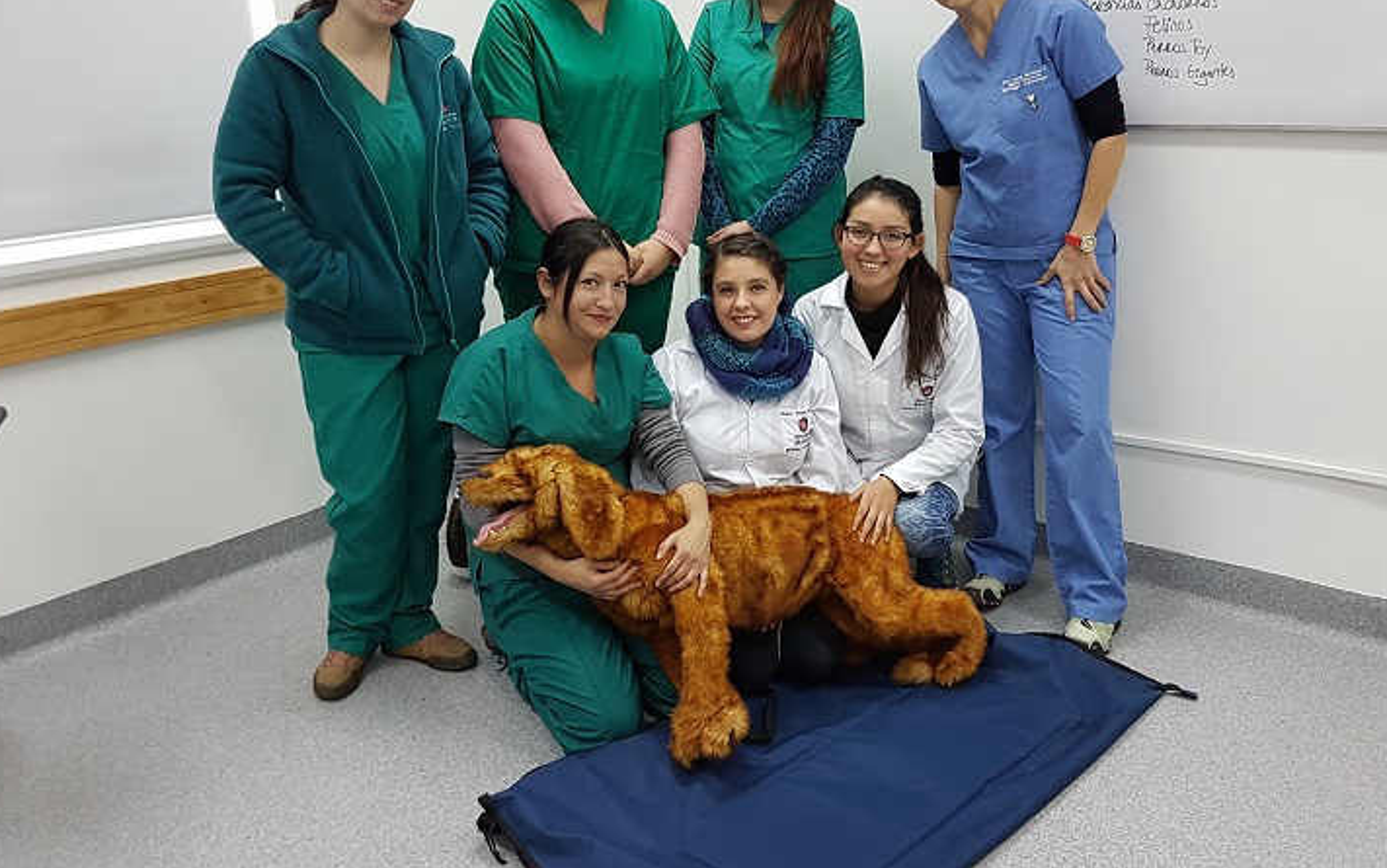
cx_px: 753
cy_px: 378
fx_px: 1172
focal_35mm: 31
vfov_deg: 40.6
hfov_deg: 61.1
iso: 125
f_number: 1.7
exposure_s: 1/50
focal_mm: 4.2
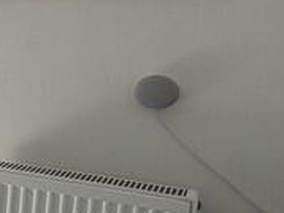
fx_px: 656
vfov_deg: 18.4
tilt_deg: -8.3
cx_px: -417
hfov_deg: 14.5
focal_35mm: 80
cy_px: 83
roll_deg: +2.6
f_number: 2.2
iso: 100
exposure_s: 1/121
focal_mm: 2.22
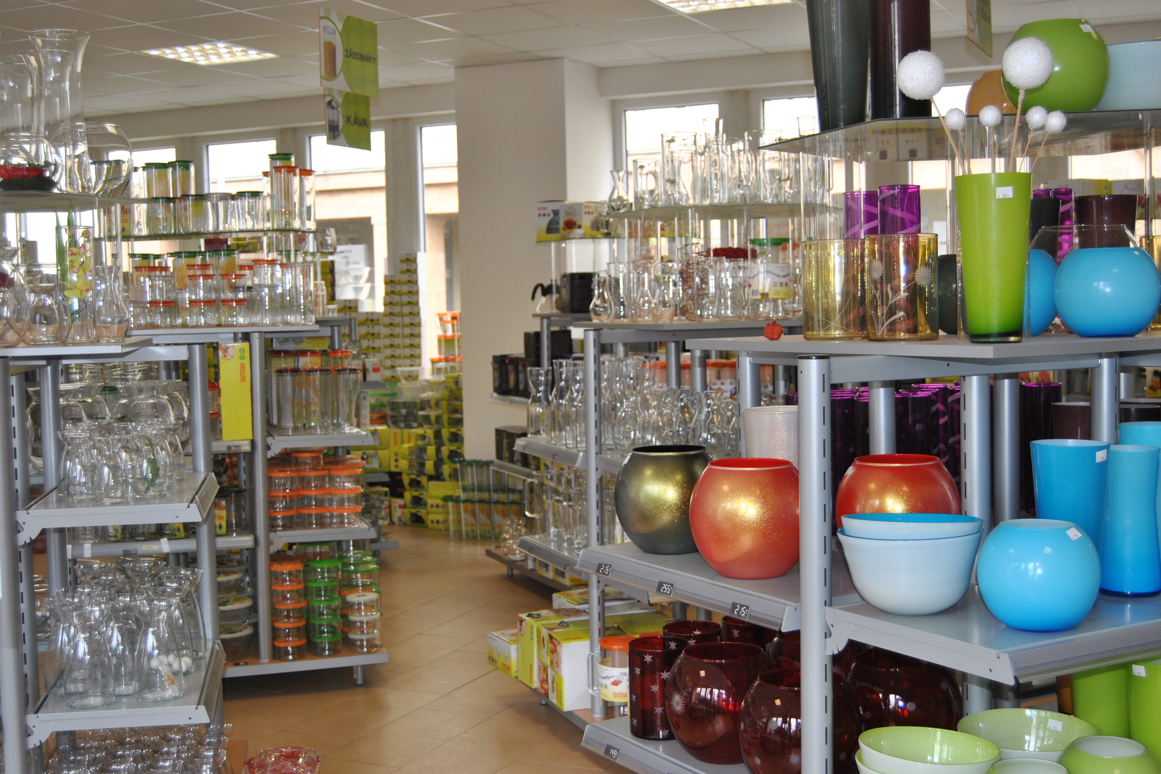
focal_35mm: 46
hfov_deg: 42.7
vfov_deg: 29.2
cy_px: 387
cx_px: 592
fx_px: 1483
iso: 200
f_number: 4.2
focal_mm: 30
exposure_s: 1/80
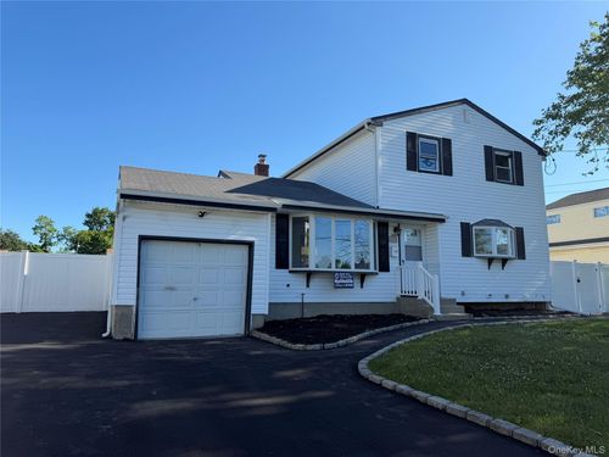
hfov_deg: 71.6
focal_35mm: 24
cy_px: 228
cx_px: 304
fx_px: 422
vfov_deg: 56.8
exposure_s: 1/2703
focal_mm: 6.76
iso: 80
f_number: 1.78
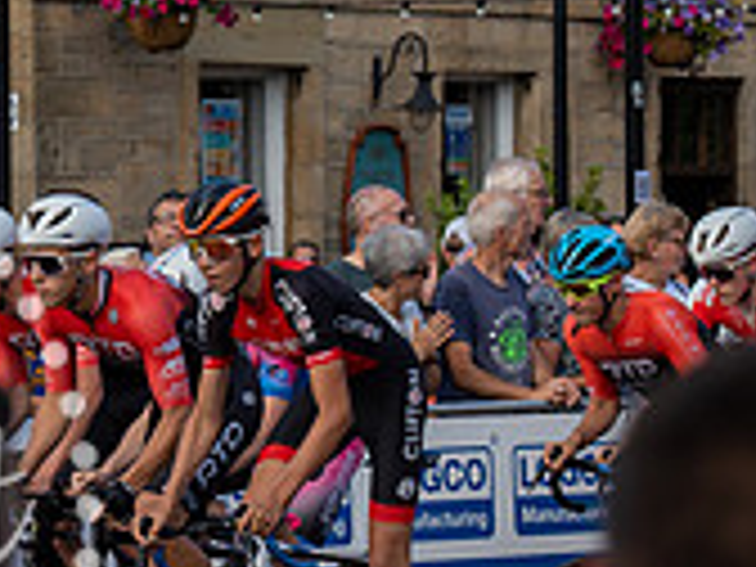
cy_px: 286
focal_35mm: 308
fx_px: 6727
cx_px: 378
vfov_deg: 4.8
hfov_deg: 6.4
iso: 160
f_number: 5
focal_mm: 93
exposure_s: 1/800
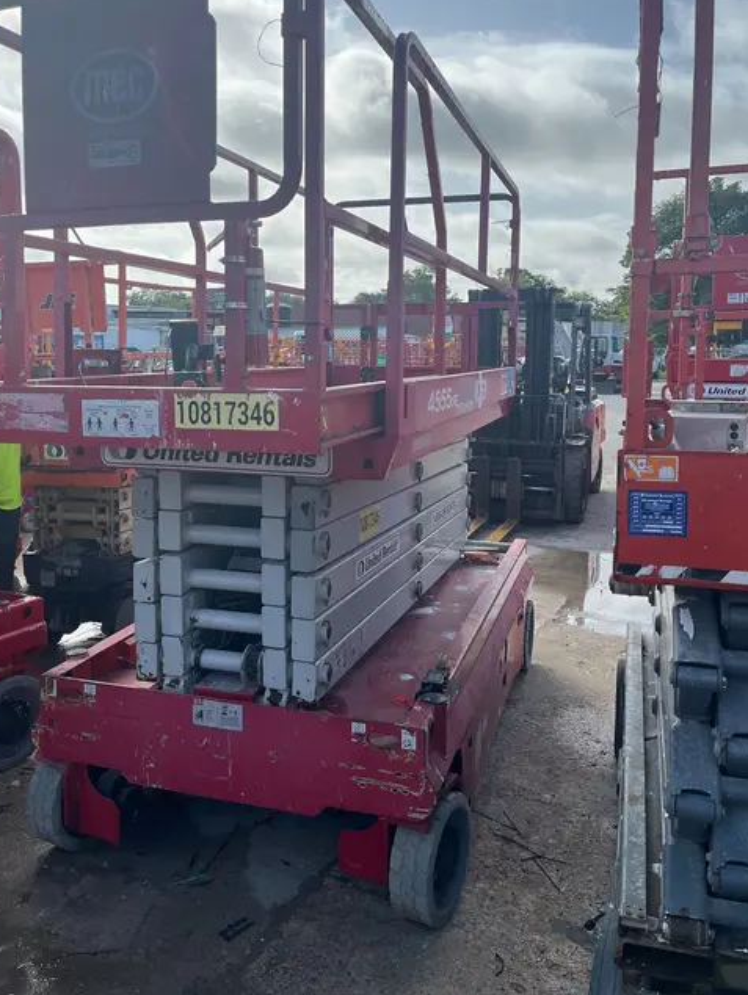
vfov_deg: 59.8
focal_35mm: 30
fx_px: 863
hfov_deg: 46.8
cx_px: 332
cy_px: 441
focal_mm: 5.1
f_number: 1.6
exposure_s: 1/3049
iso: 50
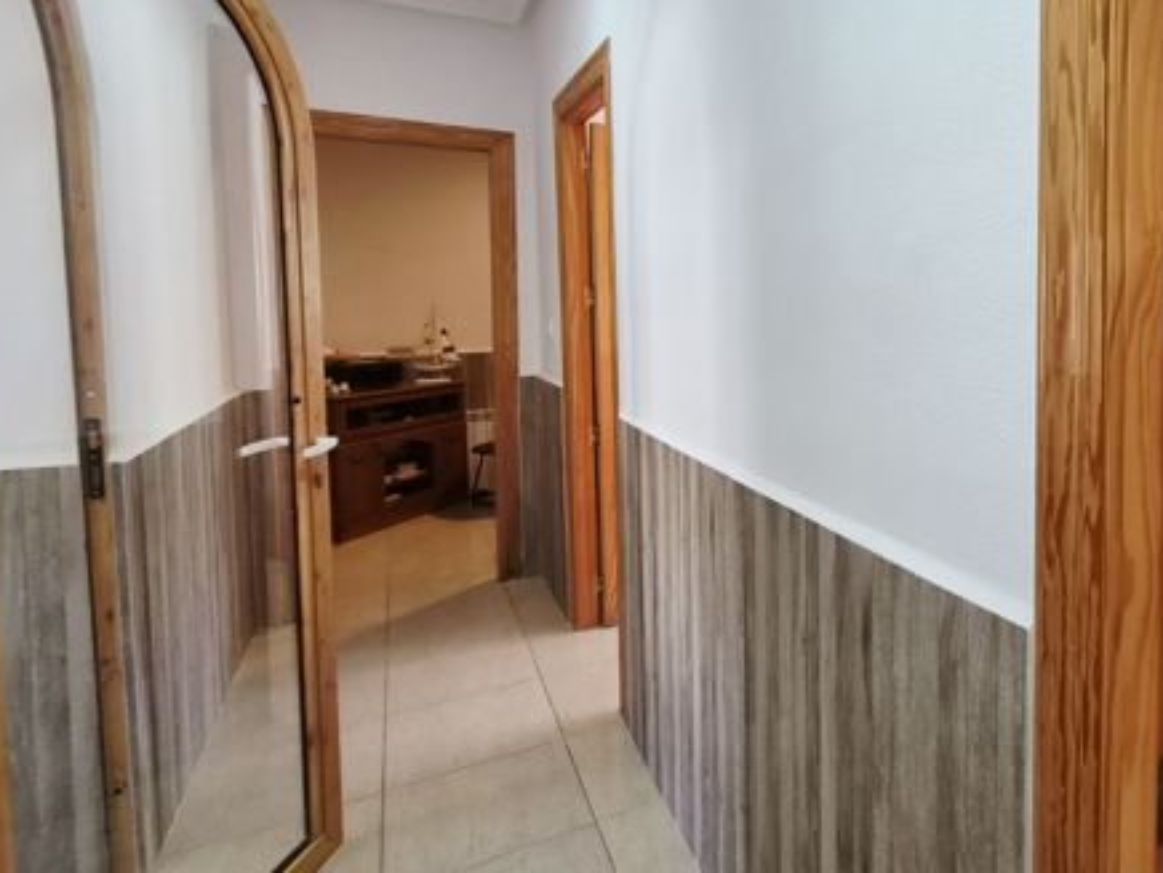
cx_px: 916
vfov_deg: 62.7
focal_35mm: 21
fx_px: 706
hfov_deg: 71.7
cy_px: 339
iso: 250
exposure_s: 1/100
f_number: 2.2
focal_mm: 2.2
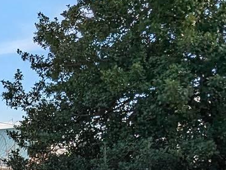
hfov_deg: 19.7
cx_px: -97
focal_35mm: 88
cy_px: 218
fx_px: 575
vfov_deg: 16.0
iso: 51
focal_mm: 2.35
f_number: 2.2
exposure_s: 1/1550
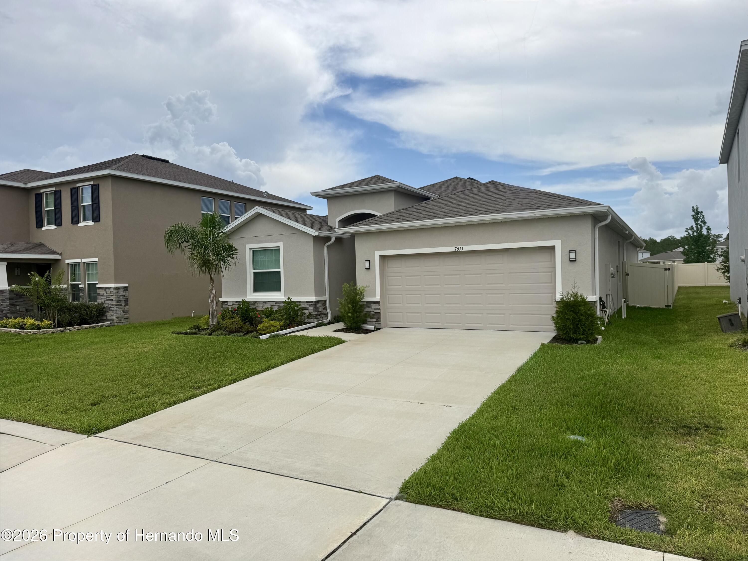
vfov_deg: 56.8
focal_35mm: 24
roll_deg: +1.7
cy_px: 280
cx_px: 374
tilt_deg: -0.1
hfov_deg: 71.6
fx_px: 519
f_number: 1.78
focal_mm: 6.76
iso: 80
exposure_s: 1/4975
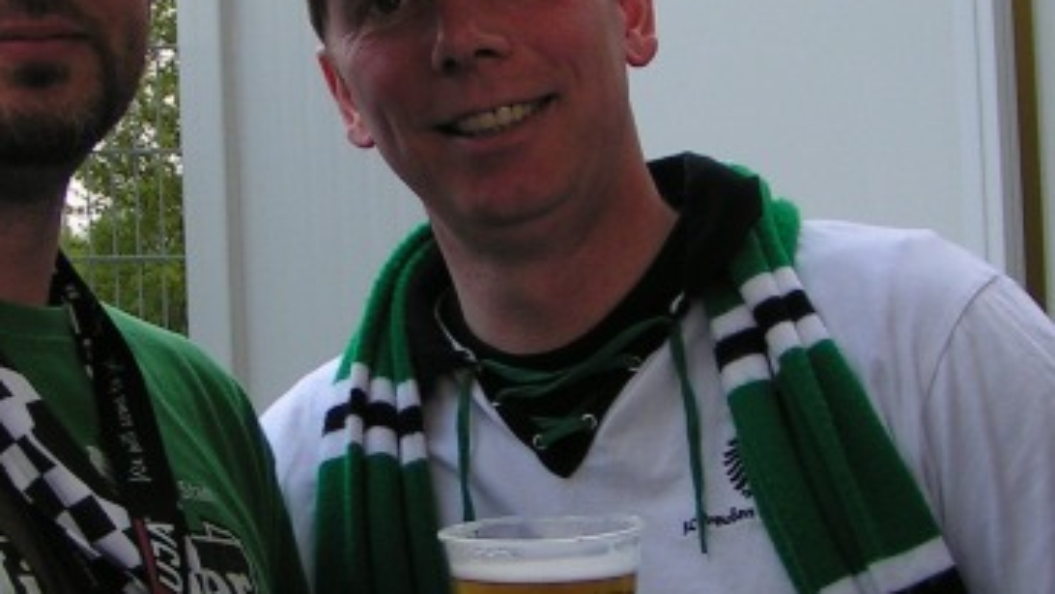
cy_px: 275
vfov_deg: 13.3
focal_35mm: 91
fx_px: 2546
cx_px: 339
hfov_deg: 23.3
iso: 50
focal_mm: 5.8
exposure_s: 1/50
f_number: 3.5
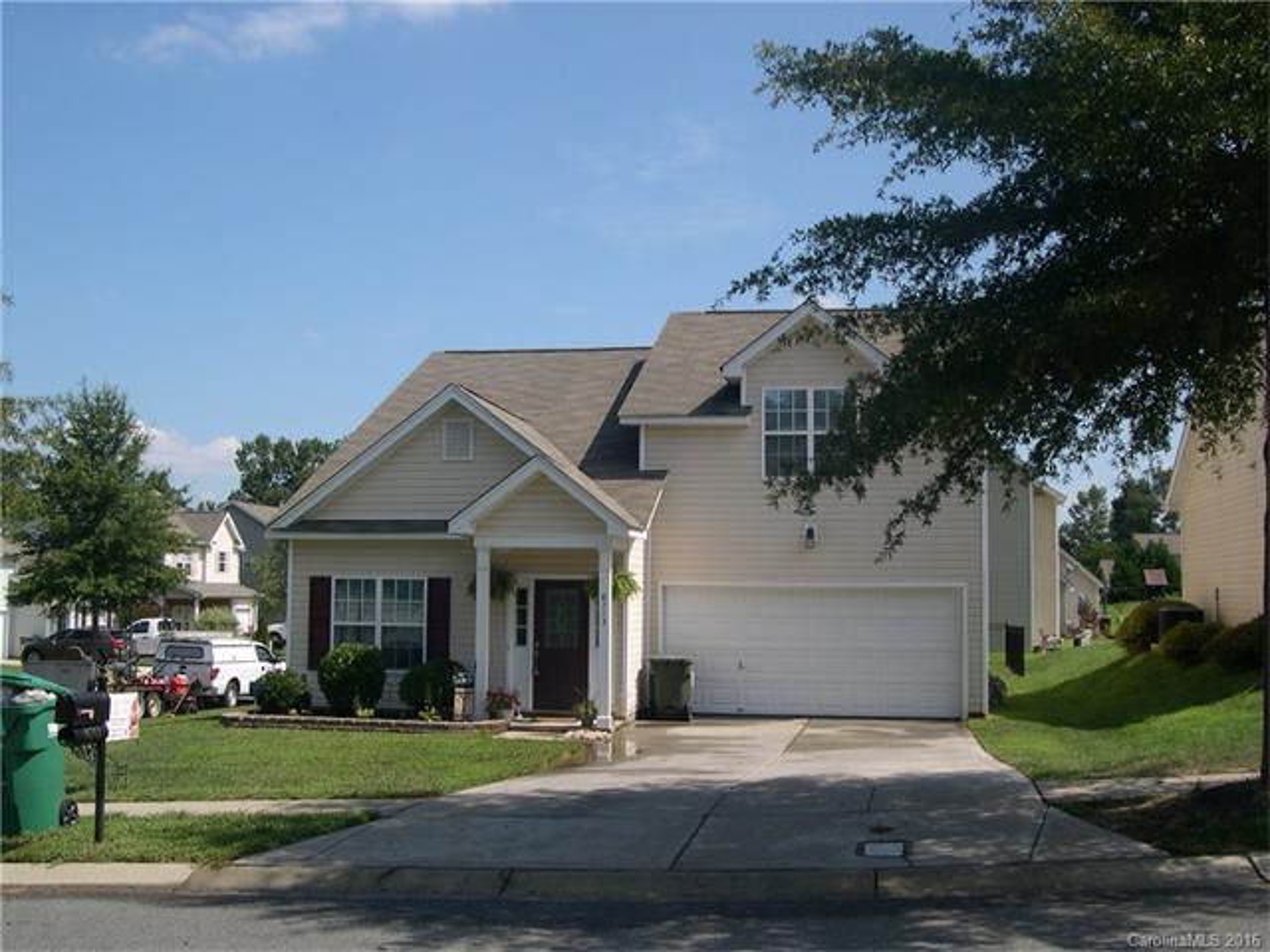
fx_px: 1394
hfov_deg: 49.0
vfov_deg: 37.7
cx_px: 635
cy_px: 476
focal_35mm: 38
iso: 100
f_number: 7.6
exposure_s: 1/192
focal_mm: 8
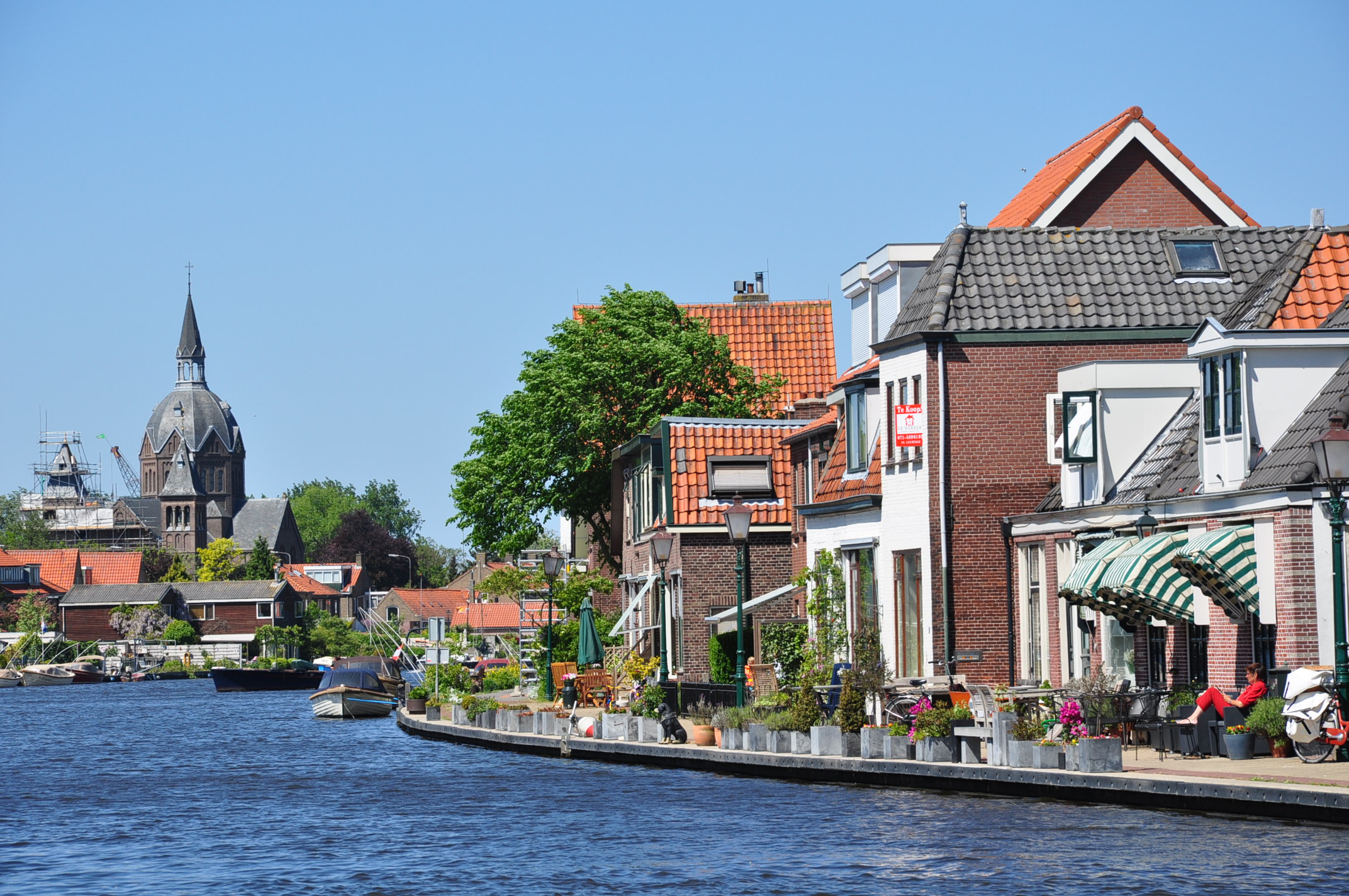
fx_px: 5895
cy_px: 448
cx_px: 674
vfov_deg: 8.7
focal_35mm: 158
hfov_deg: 13.1
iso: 200
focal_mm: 105
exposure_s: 1/400
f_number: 11
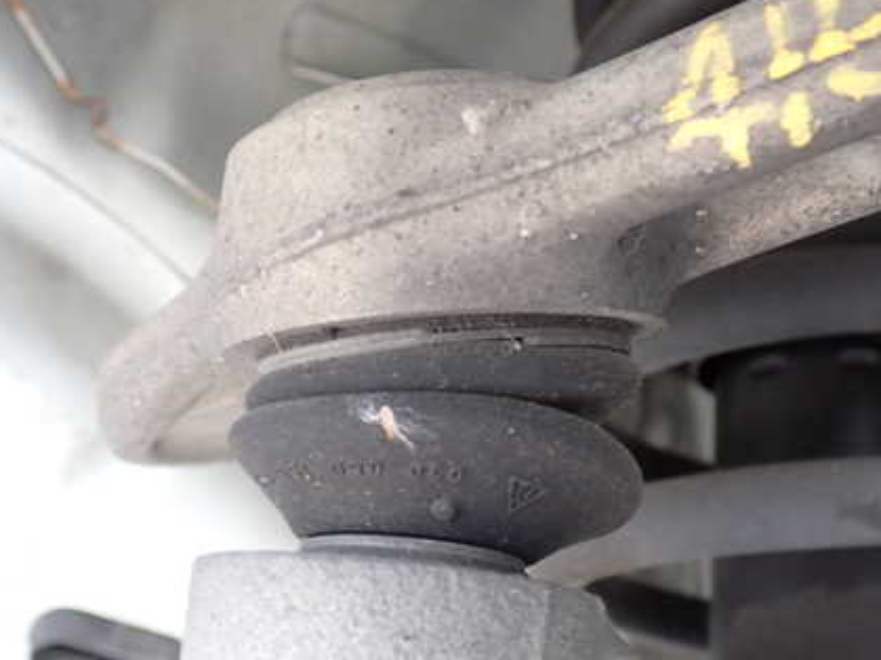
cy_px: 410
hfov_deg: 43.9
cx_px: 452
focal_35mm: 43
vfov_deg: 33.4
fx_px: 1094
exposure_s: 1/40
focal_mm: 5.4
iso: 200
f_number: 2.3
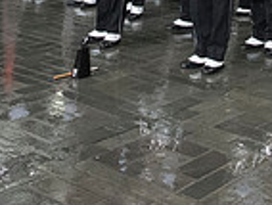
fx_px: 740
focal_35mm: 94
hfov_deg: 20.5
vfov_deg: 14.2
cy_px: -150
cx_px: 234
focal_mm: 24
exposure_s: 1/2500
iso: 10000
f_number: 2.8
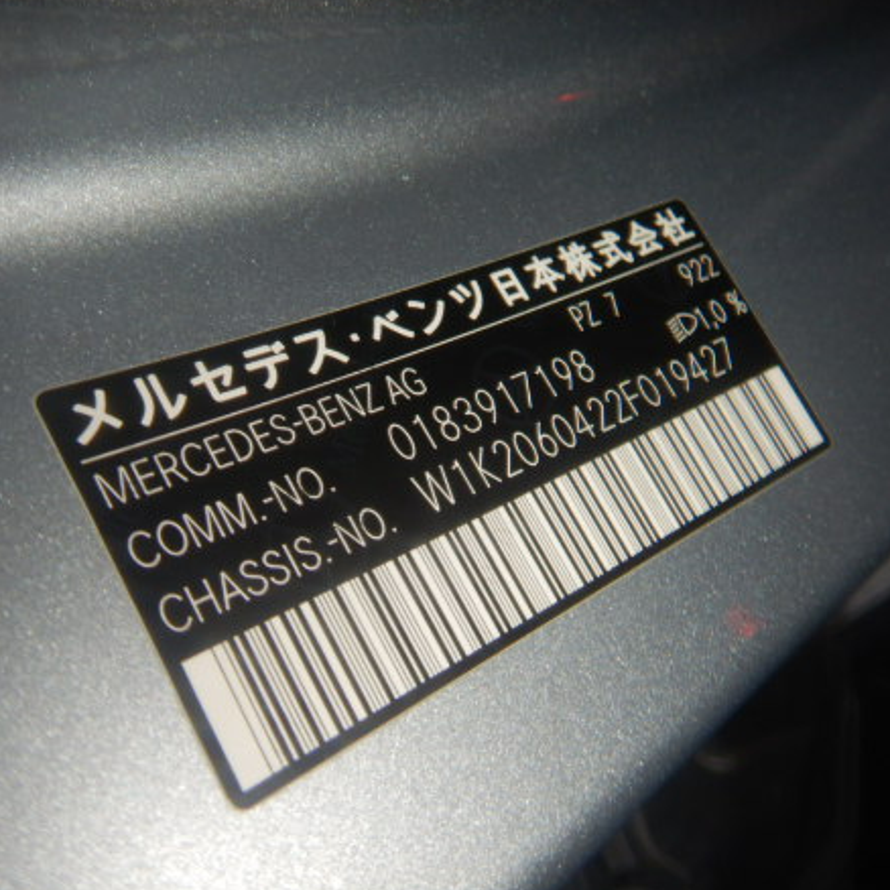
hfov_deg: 52.5
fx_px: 902
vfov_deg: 52.5
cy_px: 429
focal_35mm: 31
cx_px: 453
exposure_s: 1/30
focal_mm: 4.3
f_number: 2.8
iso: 200
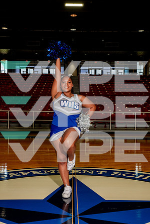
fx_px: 275
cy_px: 112
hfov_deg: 30.5
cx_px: 75
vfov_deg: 44.5
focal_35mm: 44
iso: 800
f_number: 7.1
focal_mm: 44
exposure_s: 1/320
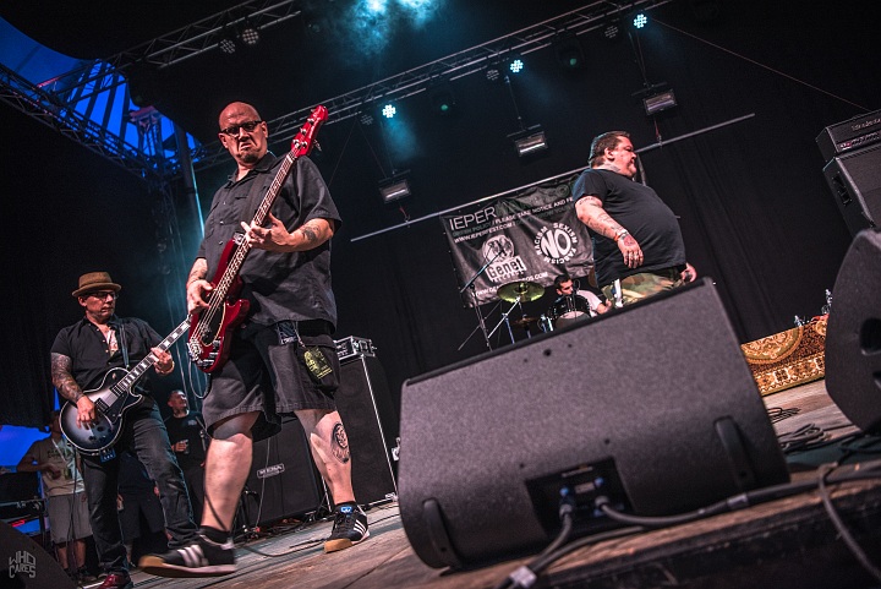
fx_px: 710
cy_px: 294
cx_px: 440
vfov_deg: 45.0
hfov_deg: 63.6
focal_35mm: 29
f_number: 2.8
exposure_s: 1/100
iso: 640
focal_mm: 29
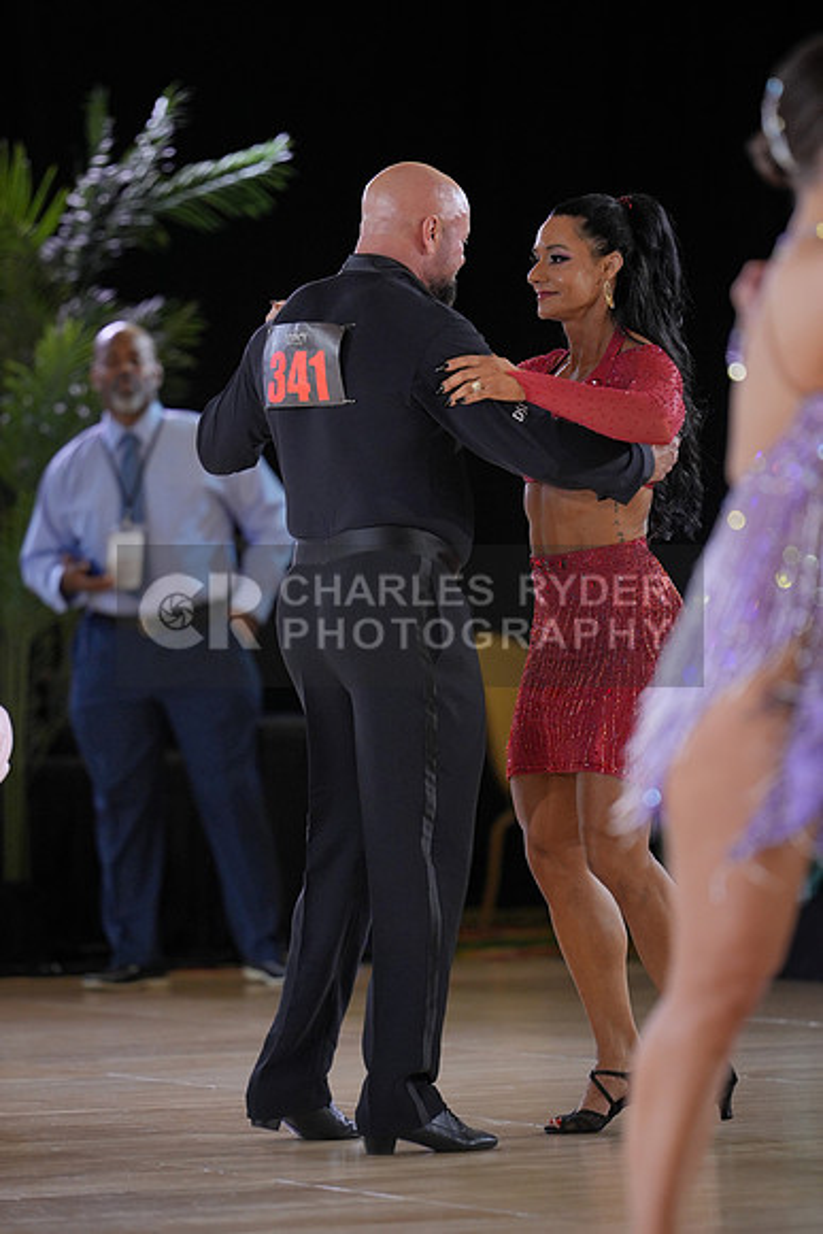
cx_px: 412
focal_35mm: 225
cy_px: 617
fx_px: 7710
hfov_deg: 6.1
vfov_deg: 9.1
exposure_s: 1/500
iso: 640
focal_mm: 150
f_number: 2
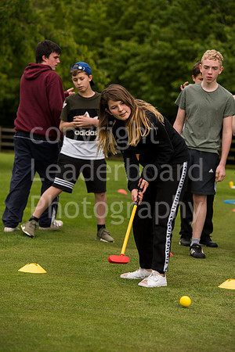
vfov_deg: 14.7
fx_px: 1371
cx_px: 118
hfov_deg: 9.8
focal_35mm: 140
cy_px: 176
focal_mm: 140
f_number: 5.6
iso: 400
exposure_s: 1/640
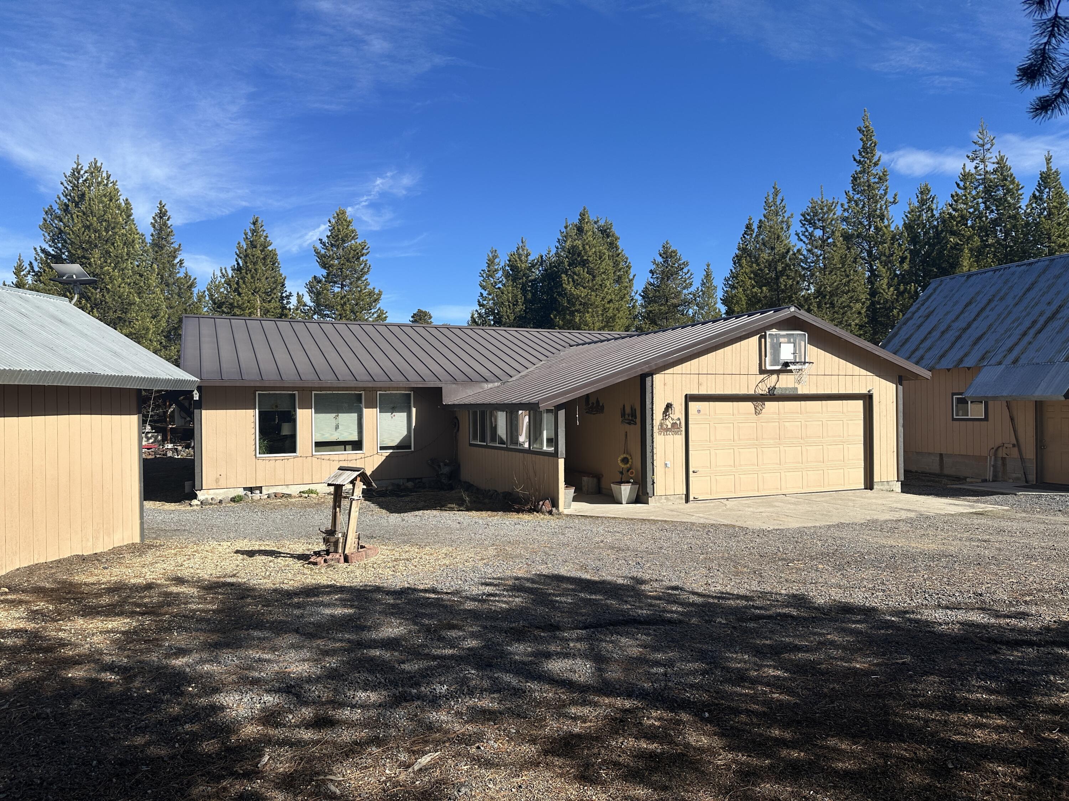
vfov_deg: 56.8
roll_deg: +0.3
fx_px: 741
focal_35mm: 24
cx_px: 534
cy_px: 400
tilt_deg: -0.4
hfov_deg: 71.6
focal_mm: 6.86
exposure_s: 1/3861
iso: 80
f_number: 1.78
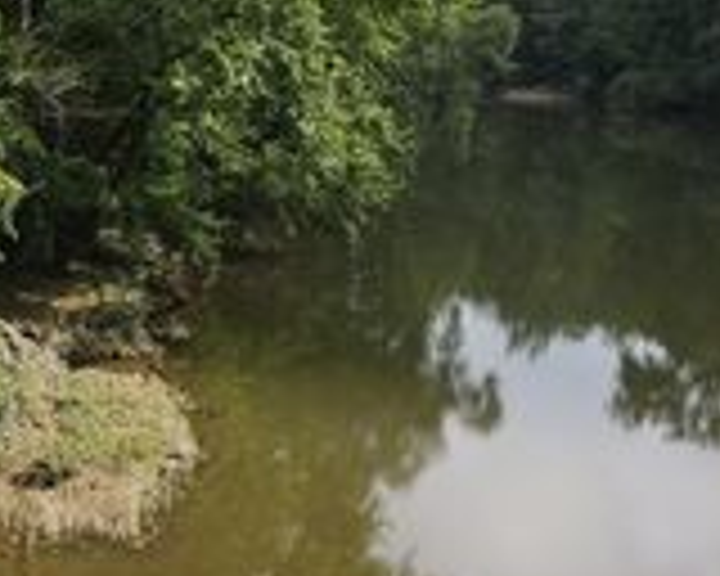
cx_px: 32
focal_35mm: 73
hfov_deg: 25.0
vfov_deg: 21.0
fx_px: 1556
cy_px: 254
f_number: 2.8
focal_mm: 4.5
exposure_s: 1/250
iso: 100
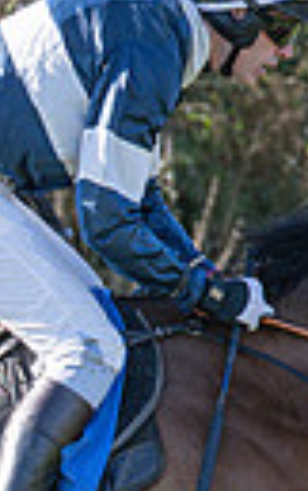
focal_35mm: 402
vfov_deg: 5.2
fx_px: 5381
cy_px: 481
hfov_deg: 3.3
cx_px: 57
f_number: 2.8
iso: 400
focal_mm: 70
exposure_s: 1/2500
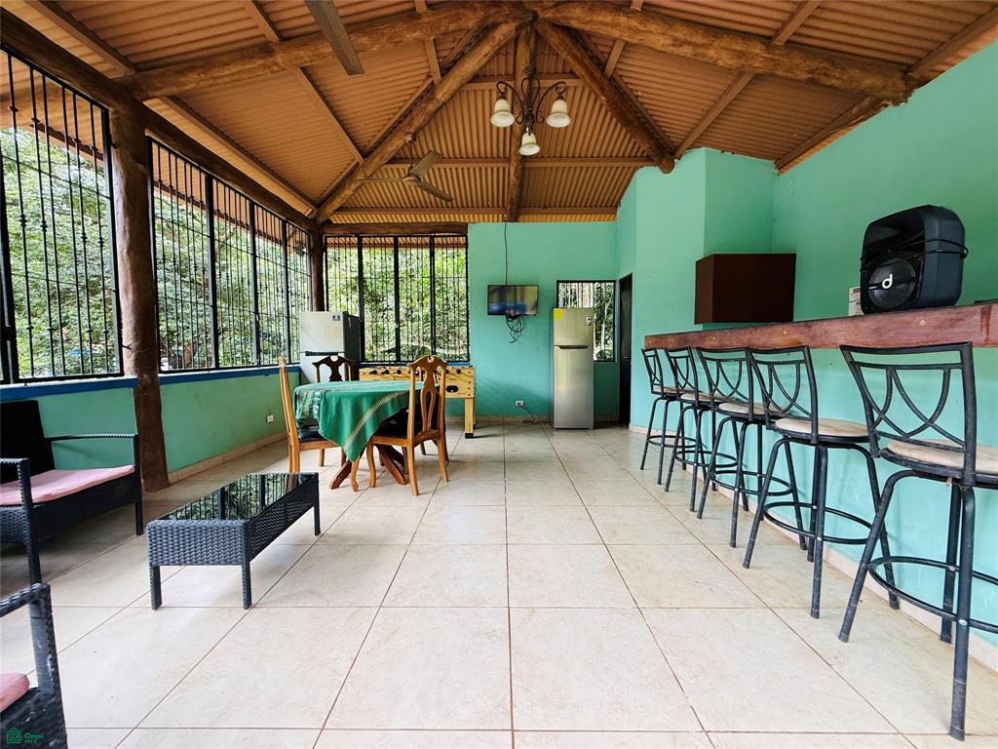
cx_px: 499
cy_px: 374
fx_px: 404
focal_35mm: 14
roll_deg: +0.5
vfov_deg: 85.7
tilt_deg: -3.0
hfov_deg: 102.1
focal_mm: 2.22
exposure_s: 1/99
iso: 125
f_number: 2.2
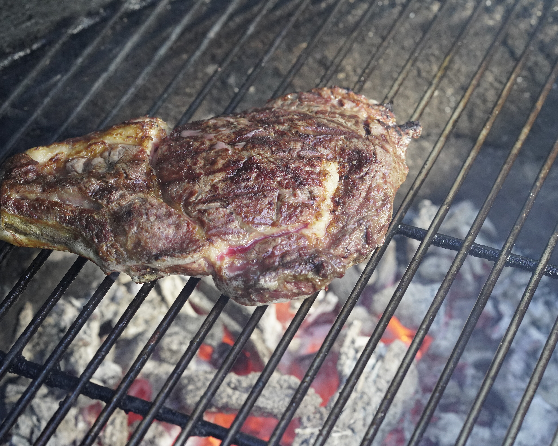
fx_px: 1585
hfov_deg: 19.9
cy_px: 223
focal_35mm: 96
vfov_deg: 16.0
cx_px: 228
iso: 5000
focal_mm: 85
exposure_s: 1/400
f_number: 5.6
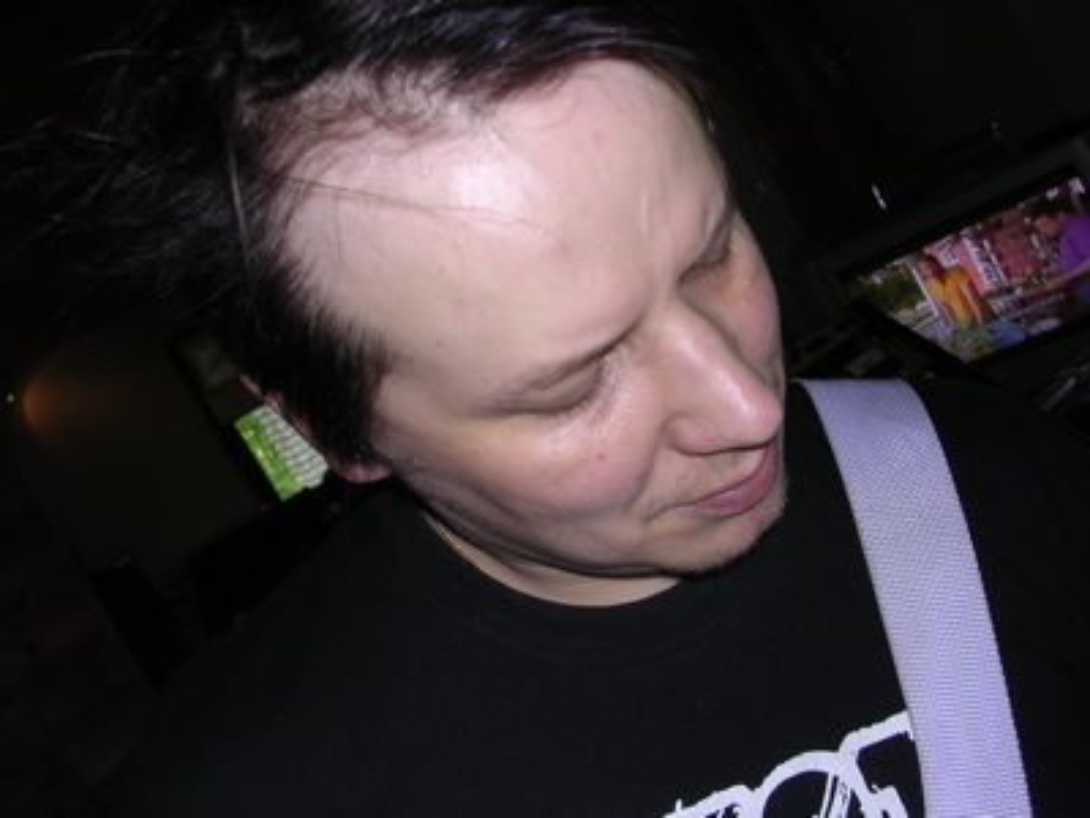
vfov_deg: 37.7
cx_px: 545
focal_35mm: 38
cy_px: 409
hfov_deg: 49.0
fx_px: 1197
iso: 100
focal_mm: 5.8
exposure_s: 1/60.1
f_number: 2.8
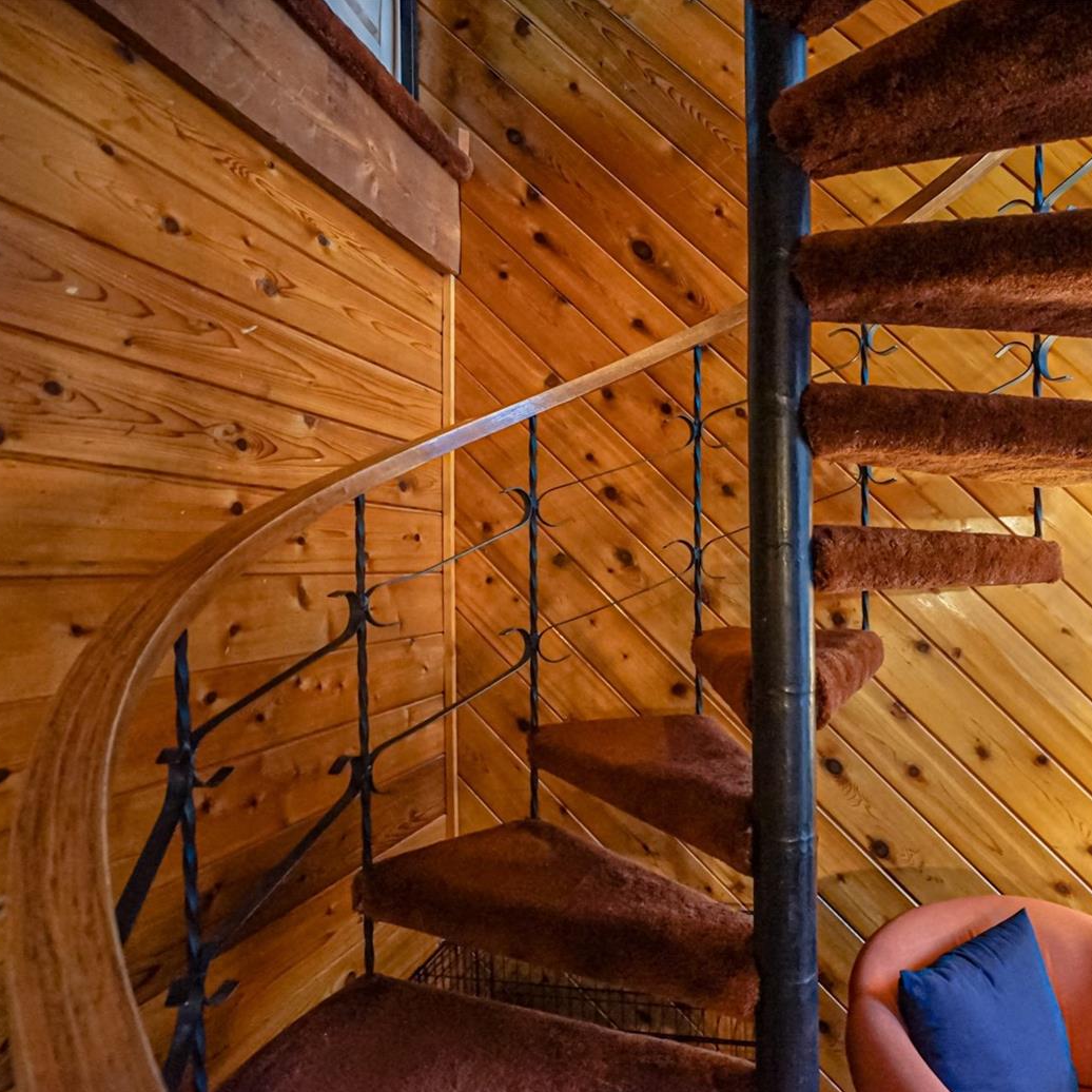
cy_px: 560
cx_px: 711
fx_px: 749
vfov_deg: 72.1
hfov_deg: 70.4
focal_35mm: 21
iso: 6400
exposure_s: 1/80
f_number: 4
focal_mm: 16
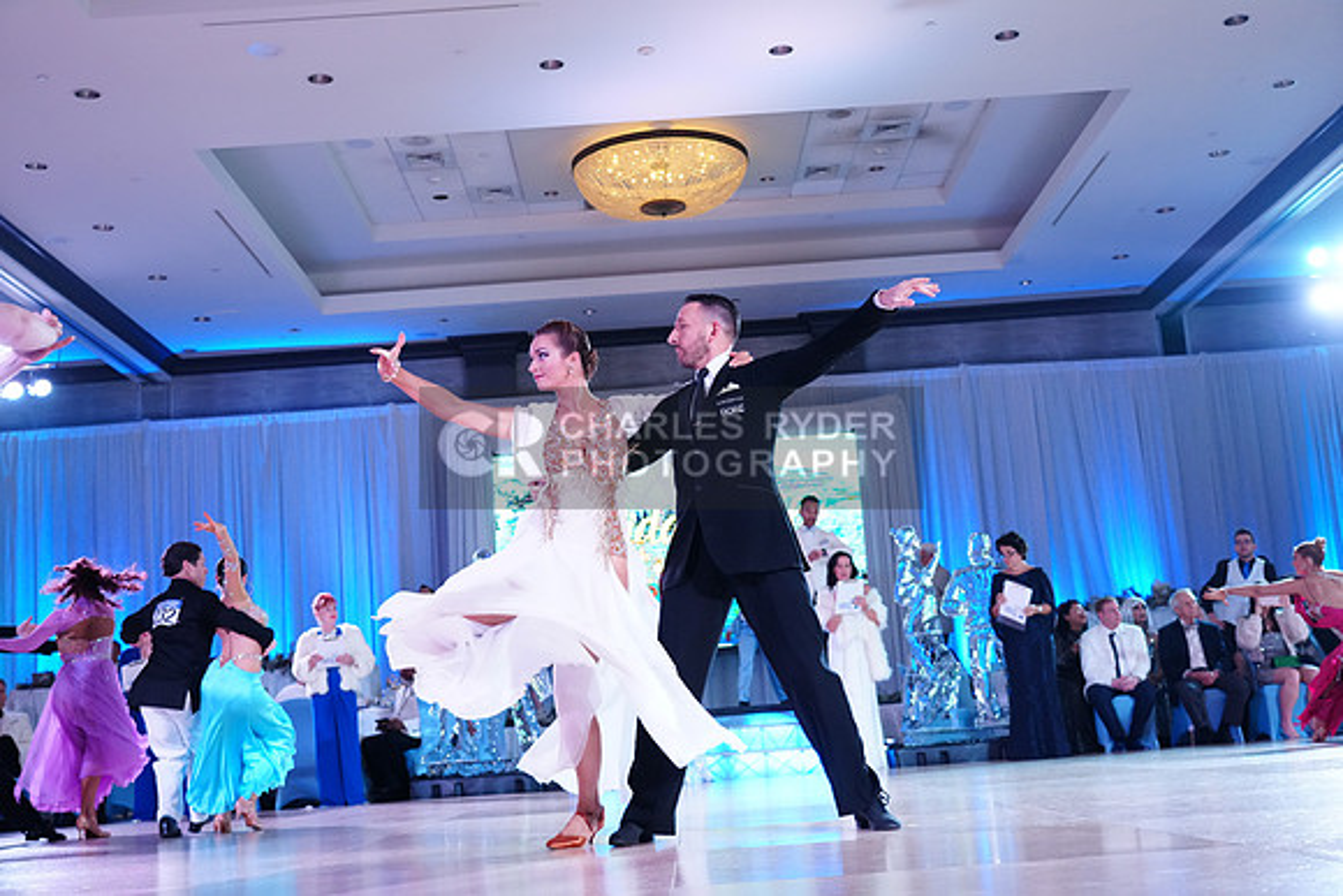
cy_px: 448
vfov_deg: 31.9
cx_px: 672
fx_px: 1567
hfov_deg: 46.4
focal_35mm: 42
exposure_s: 1/400
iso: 3200
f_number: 4
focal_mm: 42
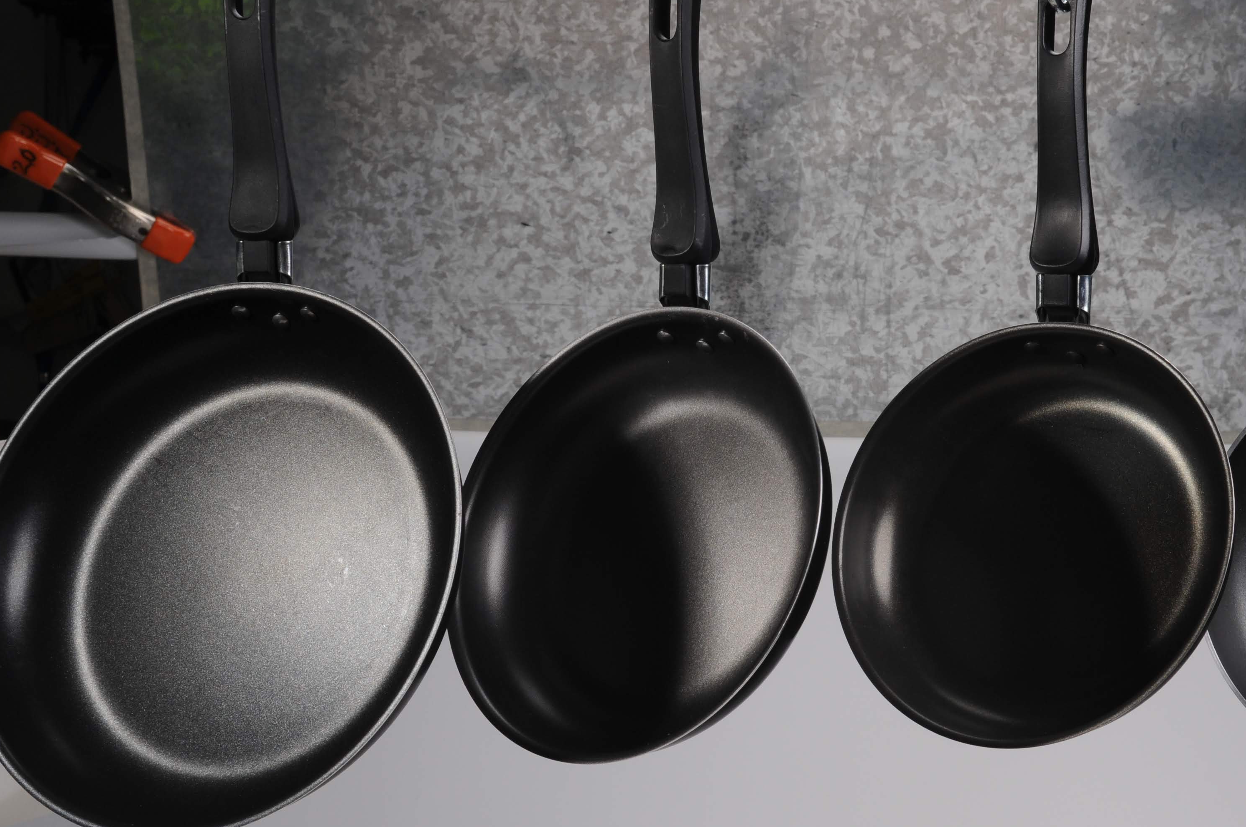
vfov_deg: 16.6
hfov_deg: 24.7
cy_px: 411
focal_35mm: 82
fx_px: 2835
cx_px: 810
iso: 200
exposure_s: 1/160
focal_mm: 38
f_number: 10
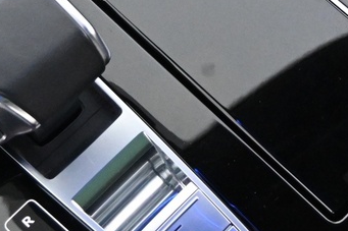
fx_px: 1101
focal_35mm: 114
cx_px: 274
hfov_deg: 17.8
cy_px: -23
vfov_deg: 11.8
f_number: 3.5
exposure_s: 1/25
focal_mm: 16
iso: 4500
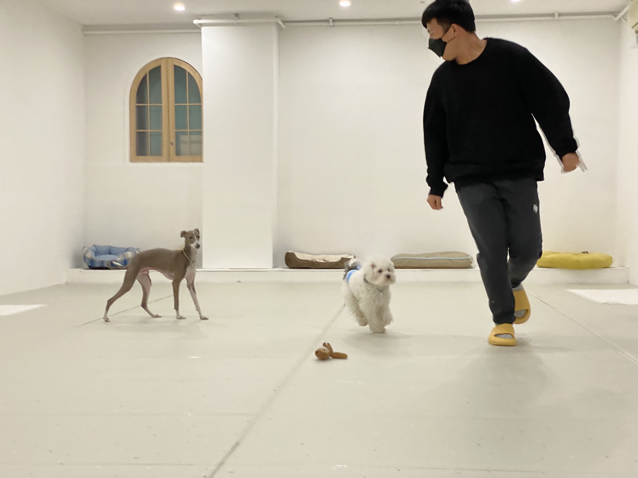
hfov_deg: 36.8
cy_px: 239
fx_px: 958
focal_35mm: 52
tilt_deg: -3.4
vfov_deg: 28.0
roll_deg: +0.8
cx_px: 319
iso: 100
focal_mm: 6
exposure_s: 1/60
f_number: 2
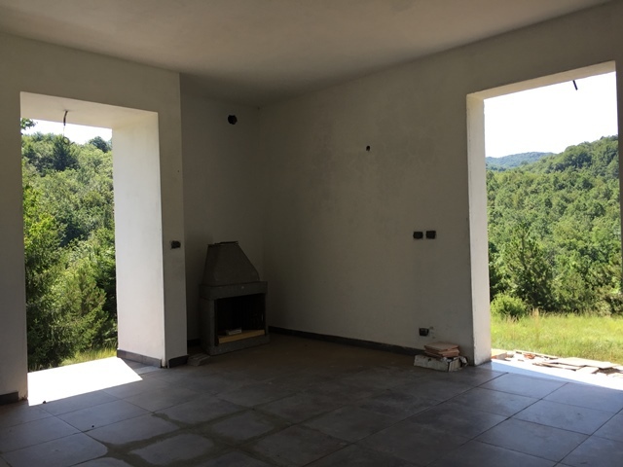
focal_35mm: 29
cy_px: 234
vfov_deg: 48.2
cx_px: 312
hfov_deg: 61.7
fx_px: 522
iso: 32
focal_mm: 4.15
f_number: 2.2
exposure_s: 1/471
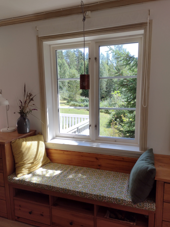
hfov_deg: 49.7
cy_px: 114
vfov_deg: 63.4
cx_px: 85
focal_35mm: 28
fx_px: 183
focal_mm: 4.71
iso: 100
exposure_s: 1/569
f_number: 1.7
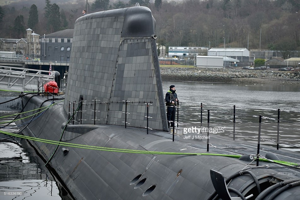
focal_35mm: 66
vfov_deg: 20.6
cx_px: 150
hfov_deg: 30.5
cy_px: 100
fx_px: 550
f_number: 2.8
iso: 125
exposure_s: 1/500
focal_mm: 66
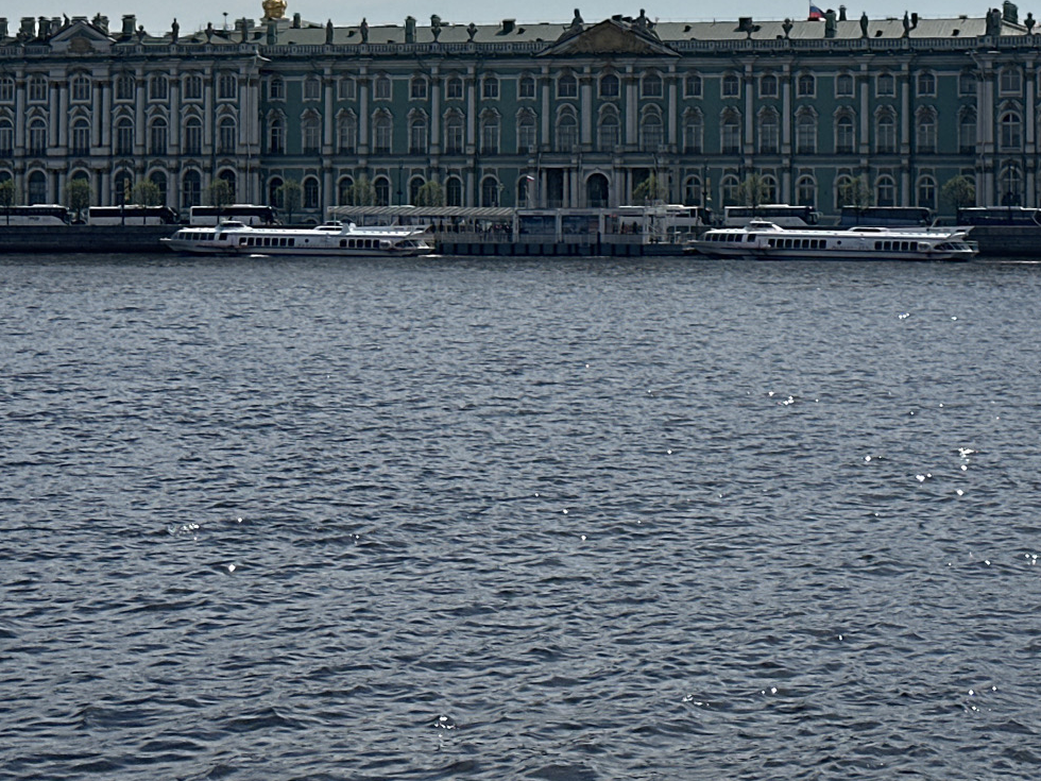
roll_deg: +0.2
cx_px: 636
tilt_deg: +2.9
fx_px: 2947
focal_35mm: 98
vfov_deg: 14.9
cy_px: 52
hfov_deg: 20.0
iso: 64
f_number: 1.78
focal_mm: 6.86
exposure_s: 1/10870
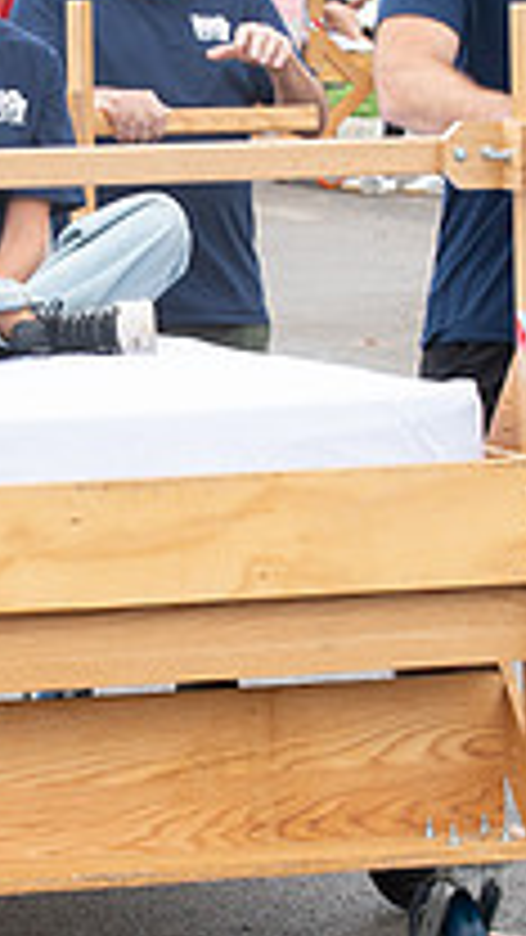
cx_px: 13
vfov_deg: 9.3
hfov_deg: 5.2
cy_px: 377
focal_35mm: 232
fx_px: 5753
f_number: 10
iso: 640
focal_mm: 70
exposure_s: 1/160
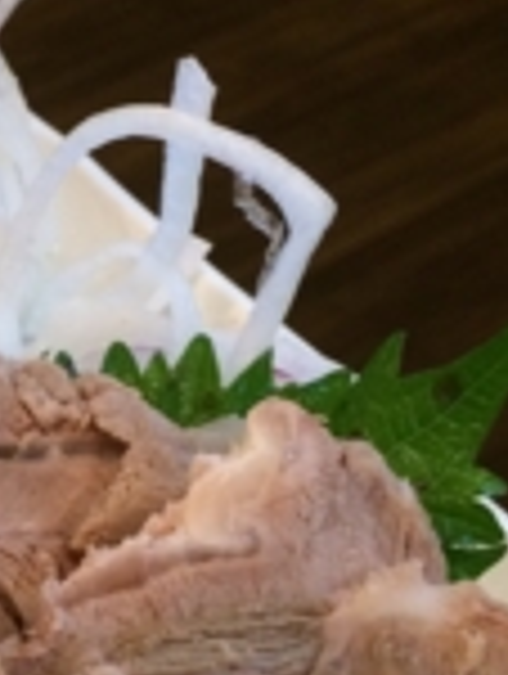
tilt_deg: -47.9
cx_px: -153
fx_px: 1698
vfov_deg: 22.4
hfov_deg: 16.1
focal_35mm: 87
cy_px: 414
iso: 200
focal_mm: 4.15
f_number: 2.2
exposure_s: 1/30
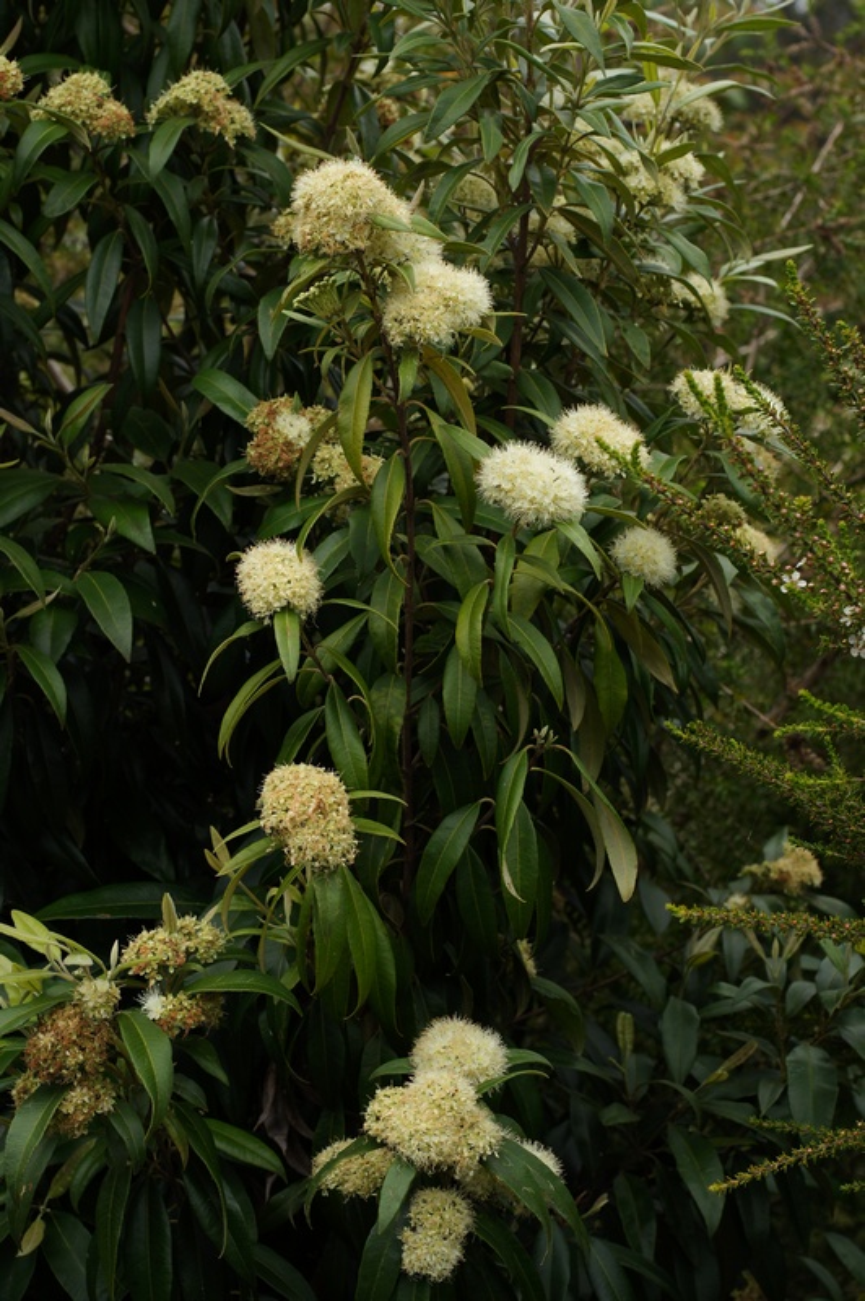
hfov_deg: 18.2
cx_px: 432
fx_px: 2708
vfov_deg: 27.0
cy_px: 650
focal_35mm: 75
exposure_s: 1/500
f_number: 7.1
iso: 200
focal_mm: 50
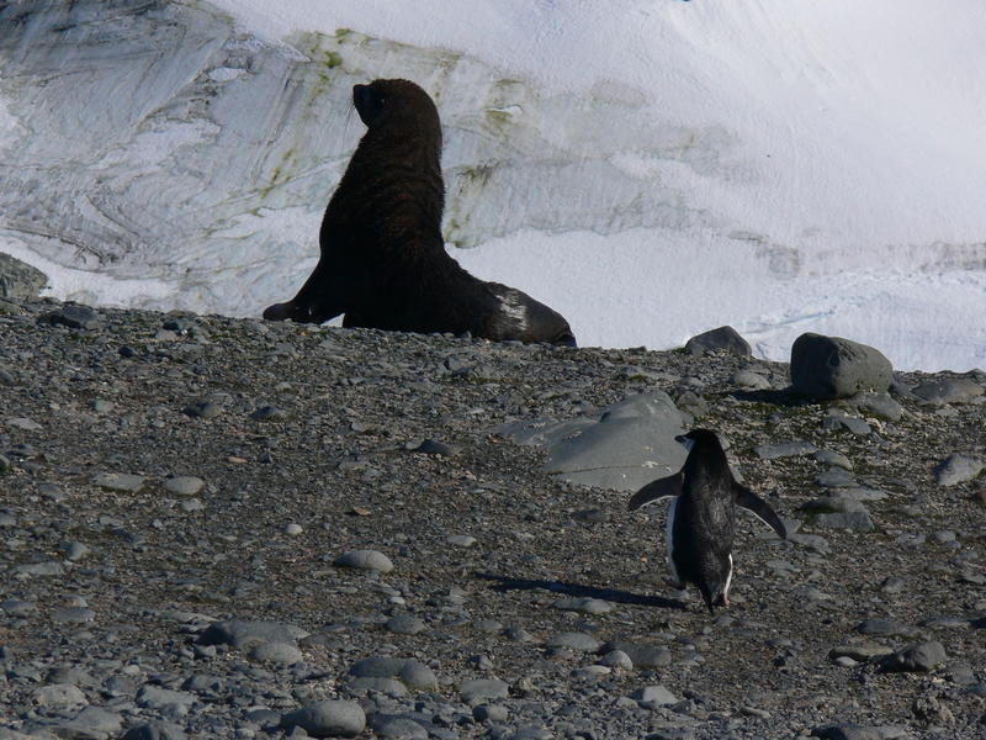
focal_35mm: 349
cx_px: 493
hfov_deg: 5.7
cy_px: 370
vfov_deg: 4.3
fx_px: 9941
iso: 80
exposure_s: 1/500
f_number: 8
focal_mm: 58
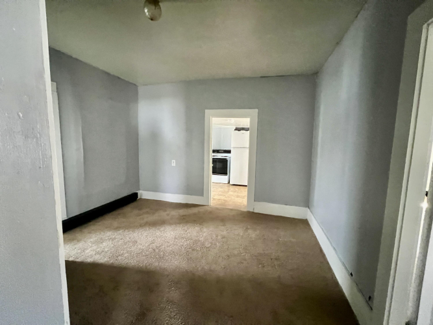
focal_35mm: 13
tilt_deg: -11.5
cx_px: 216
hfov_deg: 106.2
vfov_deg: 89.9
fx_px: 163
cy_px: 162
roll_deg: +1.5
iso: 1000
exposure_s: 1/60
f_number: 1.8
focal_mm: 1.57
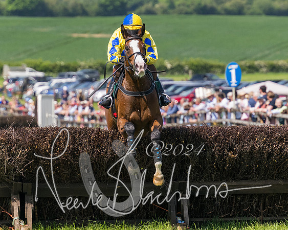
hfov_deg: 4.7
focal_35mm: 415
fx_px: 3533
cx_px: 184
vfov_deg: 3.7
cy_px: 68
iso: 400
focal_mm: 165
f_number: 4
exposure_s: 1/3200
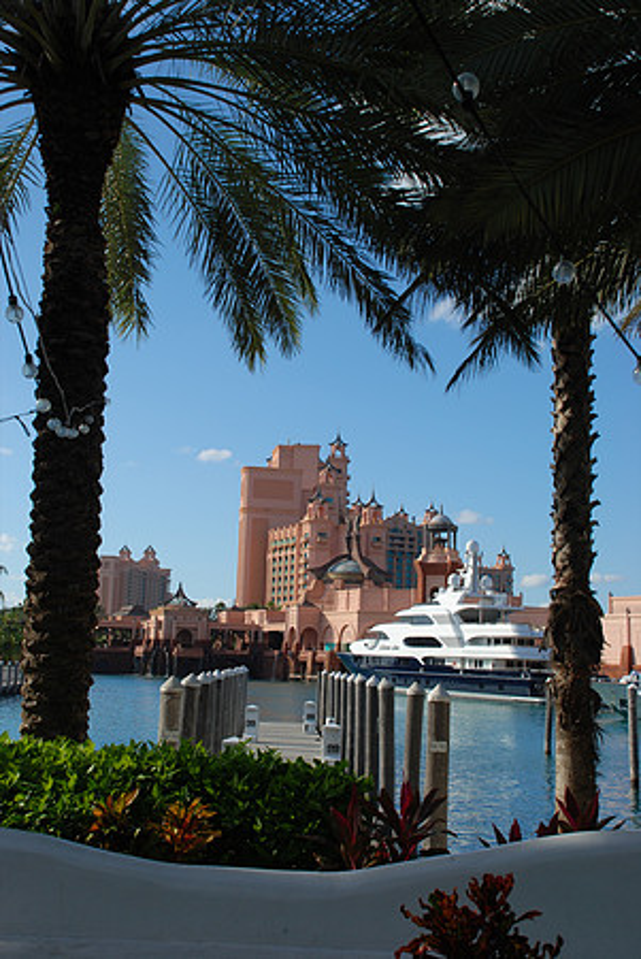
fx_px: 1239
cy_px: 480
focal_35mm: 46
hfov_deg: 29.0
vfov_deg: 42.3
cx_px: 320
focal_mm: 31
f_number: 8
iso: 100
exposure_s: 1/250
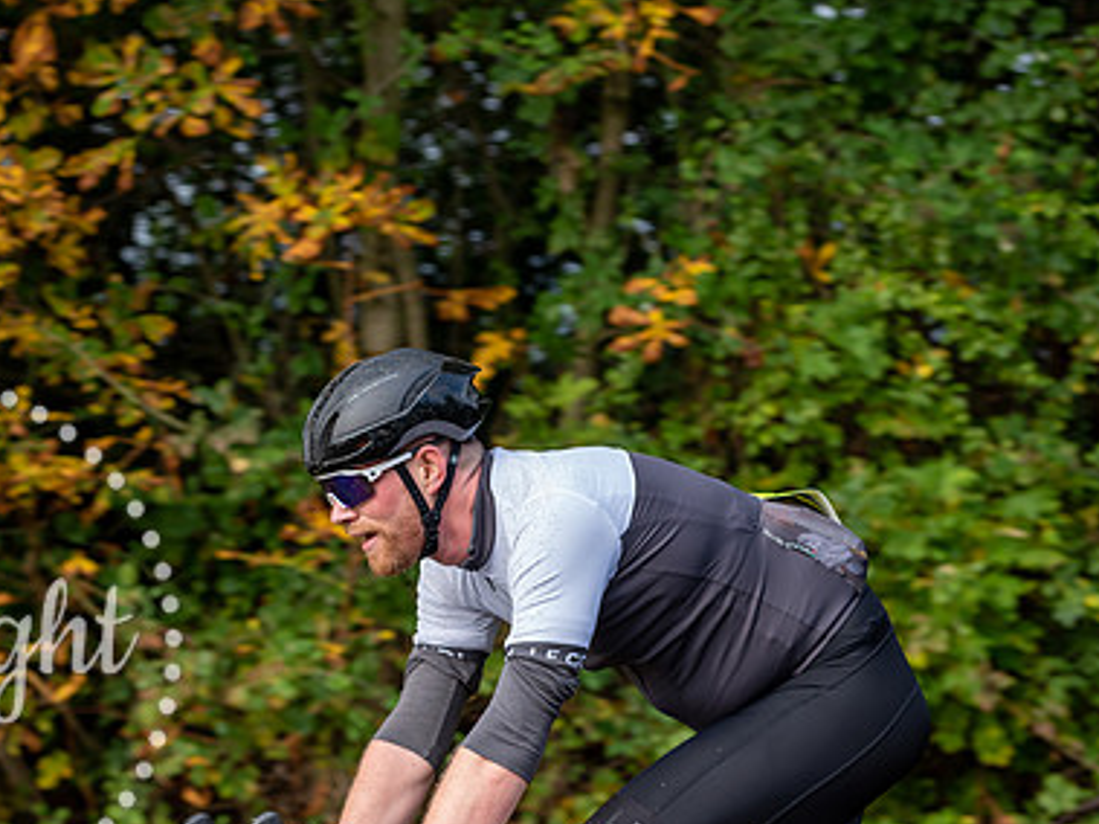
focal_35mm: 140
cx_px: 360
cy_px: 495
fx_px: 4443
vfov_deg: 10.6
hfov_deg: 14.1
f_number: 4
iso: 200
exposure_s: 1/500
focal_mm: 95
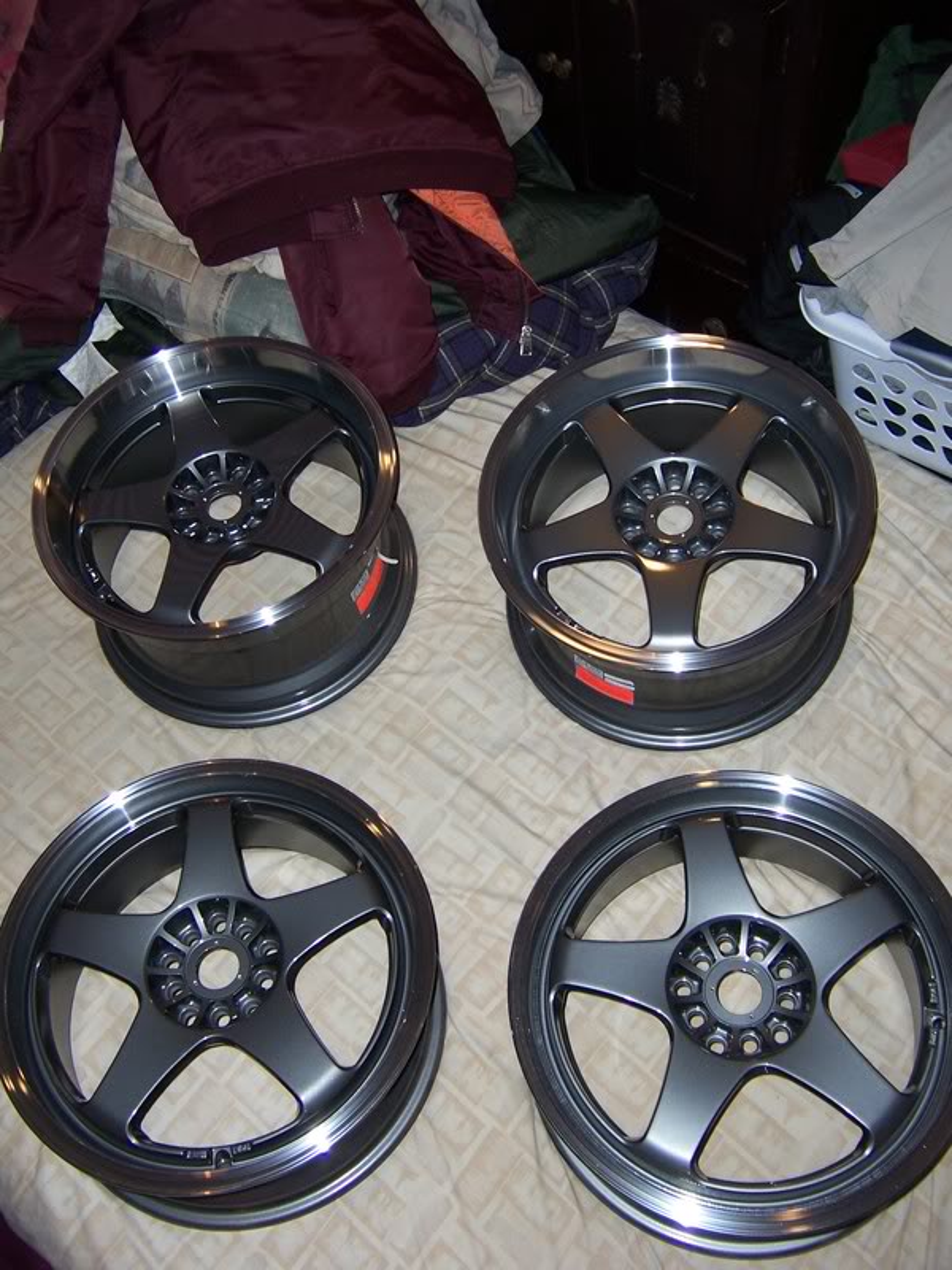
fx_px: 1210
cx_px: 476
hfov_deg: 42.9
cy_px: 635
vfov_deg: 55.4
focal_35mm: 33
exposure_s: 1/60
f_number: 2.8
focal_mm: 5.5
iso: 80
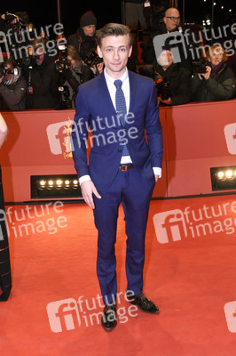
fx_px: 414
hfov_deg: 31.8
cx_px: 118
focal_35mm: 42
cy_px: 178
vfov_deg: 46.4
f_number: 6.3
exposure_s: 1/200
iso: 1600
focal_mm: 28
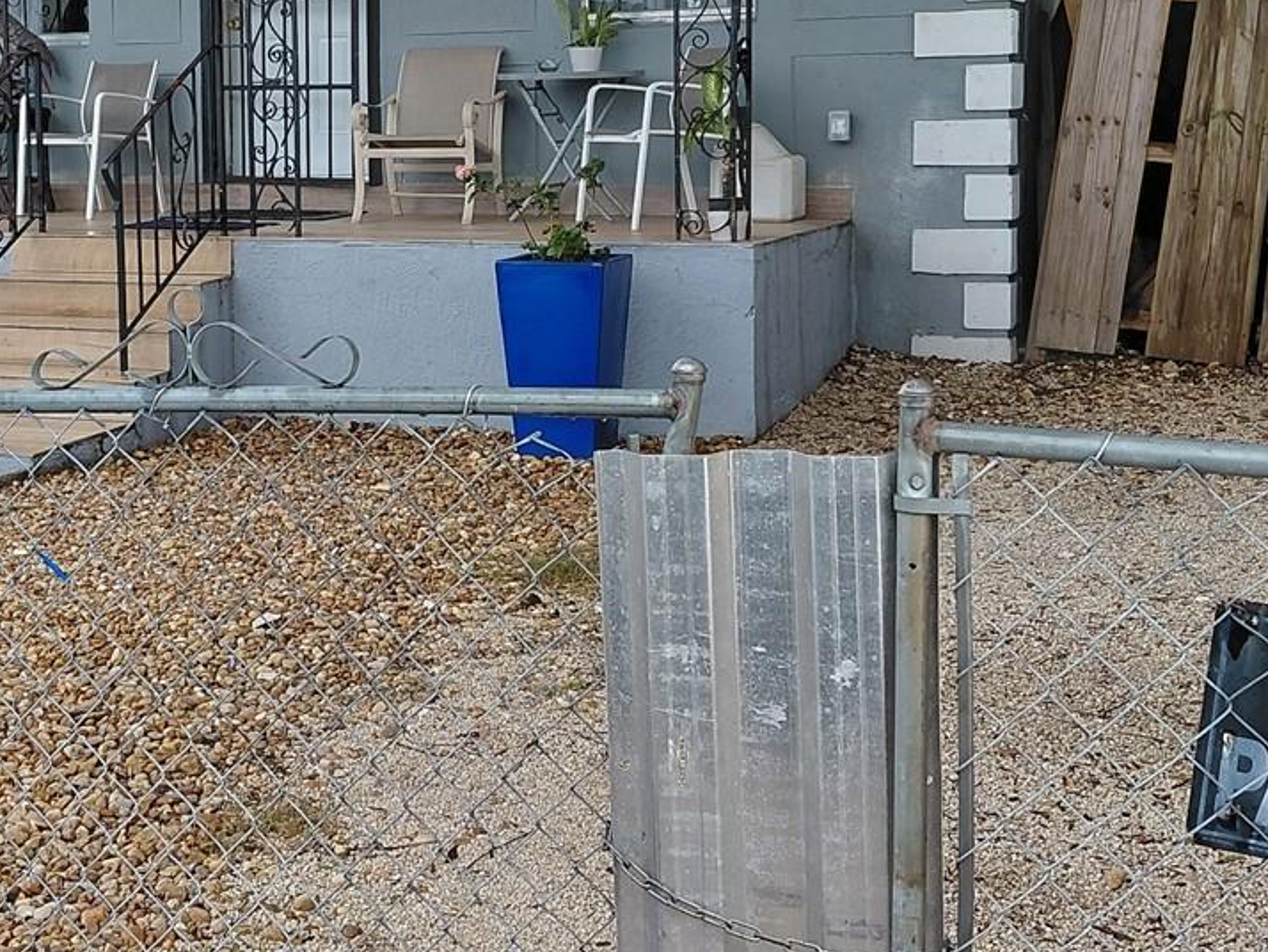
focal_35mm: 56
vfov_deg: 25.9
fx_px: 2052
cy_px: 263
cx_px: 277
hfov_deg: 33.5
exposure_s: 1/223
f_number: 1.8
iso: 50
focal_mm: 4.69
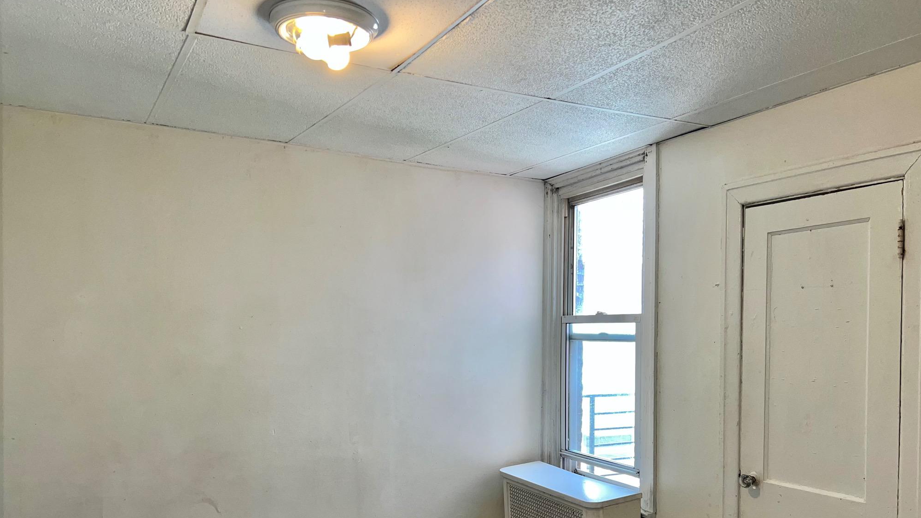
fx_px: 708
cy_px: 350
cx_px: 468
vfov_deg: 39.6
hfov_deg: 66.1
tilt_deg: -1.4
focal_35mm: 29
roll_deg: +0.3
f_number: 1.5
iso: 40
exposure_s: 1/156
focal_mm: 5.7
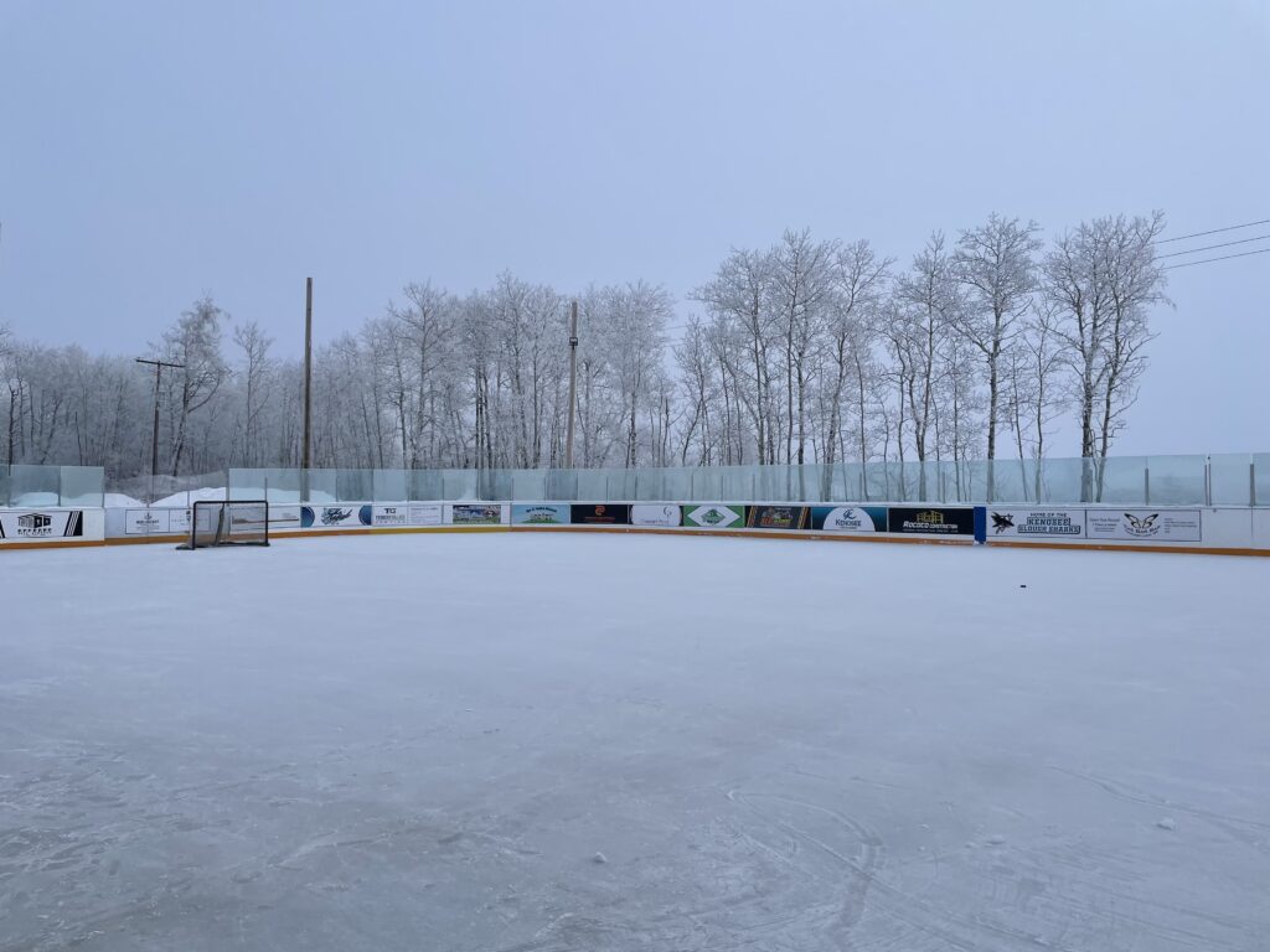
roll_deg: +0.6
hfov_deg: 67.3
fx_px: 954
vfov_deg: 53.1
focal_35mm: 26
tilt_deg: +1.0
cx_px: 635
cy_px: 476
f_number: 1.6
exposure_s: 1/3509
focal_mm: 4.2
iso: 32
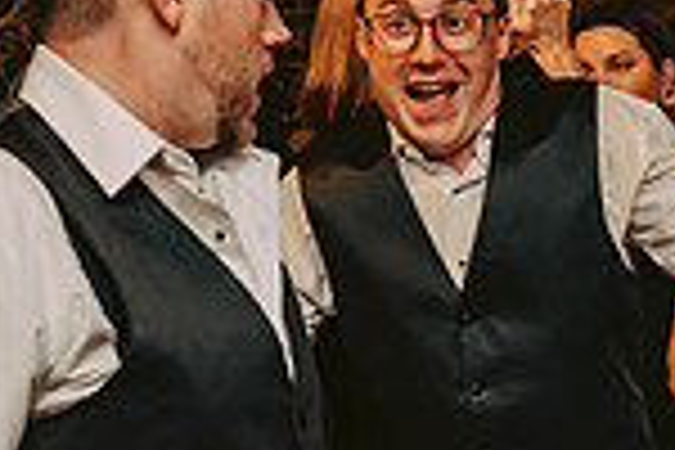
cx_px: 320
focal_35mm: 147
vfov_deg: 9.3
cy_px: 353
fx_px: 2756
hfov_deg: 14.0
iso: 2000
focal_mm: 38
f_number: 3.2
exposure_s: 1/200
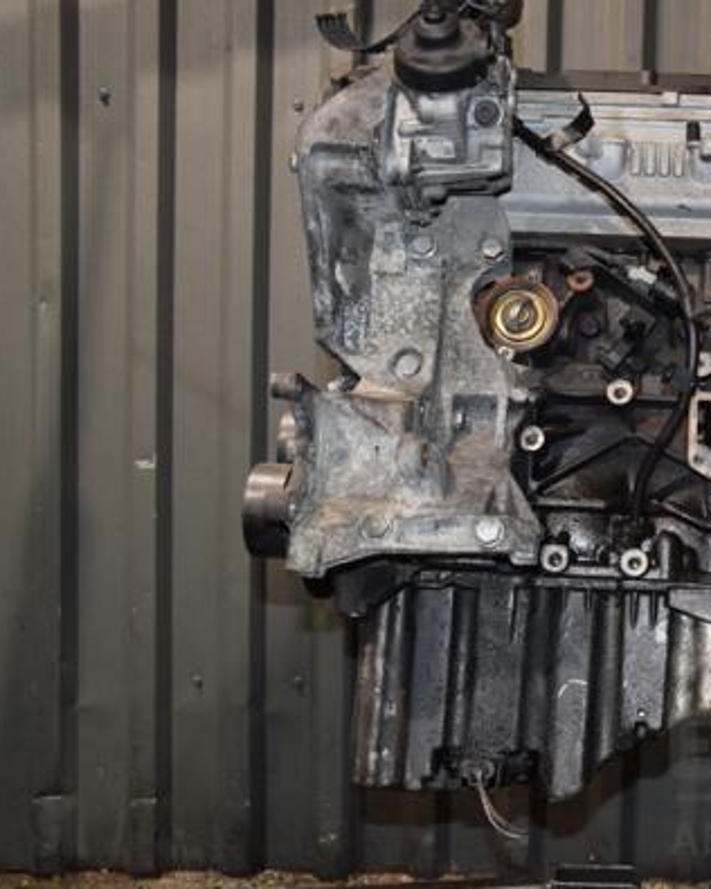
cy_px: 446
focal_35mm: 47
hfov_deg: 30.8
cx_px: 628
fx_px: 1236
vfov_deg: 39.5
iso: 800
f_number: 5
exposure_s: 1/60
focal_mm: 22
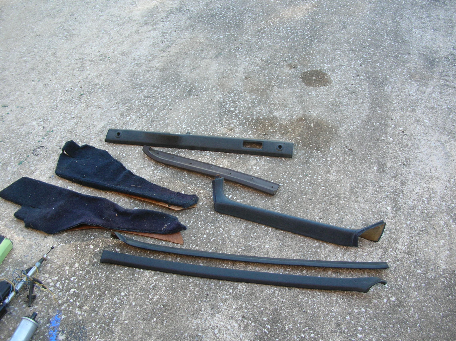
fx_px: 461
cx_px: 228
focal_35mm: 35
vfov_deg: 40.6
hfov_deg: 52.7
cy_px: 170
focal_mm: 5.8
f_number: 2.8
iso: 50
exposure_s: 1/81.4
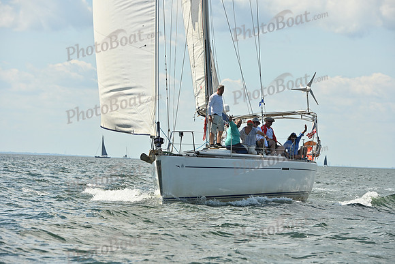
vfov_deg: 8.3
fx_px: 1811
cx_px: 198
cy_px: 132
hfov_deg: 12.4
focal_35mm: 165
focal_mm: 165
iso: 250
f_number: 8
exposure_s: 1/1250
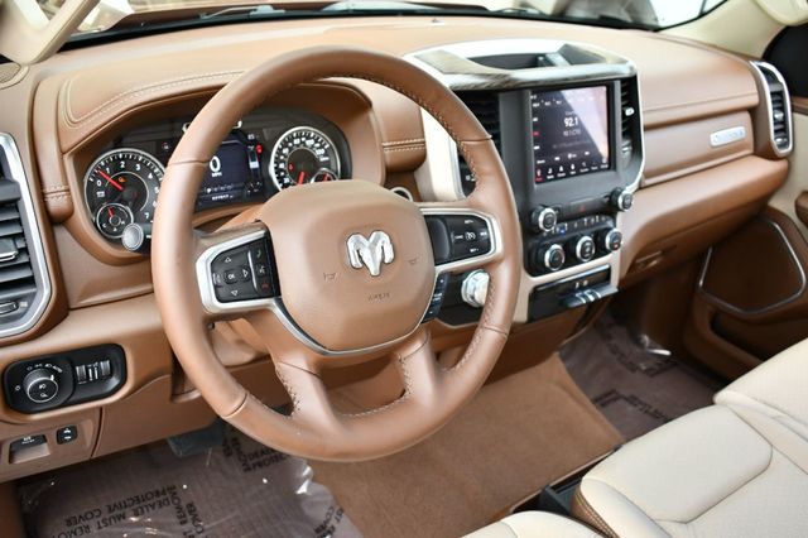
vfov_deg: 38.8
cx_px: 404
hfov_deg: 55.8
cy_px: 269
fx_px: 763
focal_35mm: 34
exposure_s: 1/250
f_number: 3.8
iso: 800
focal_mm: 23
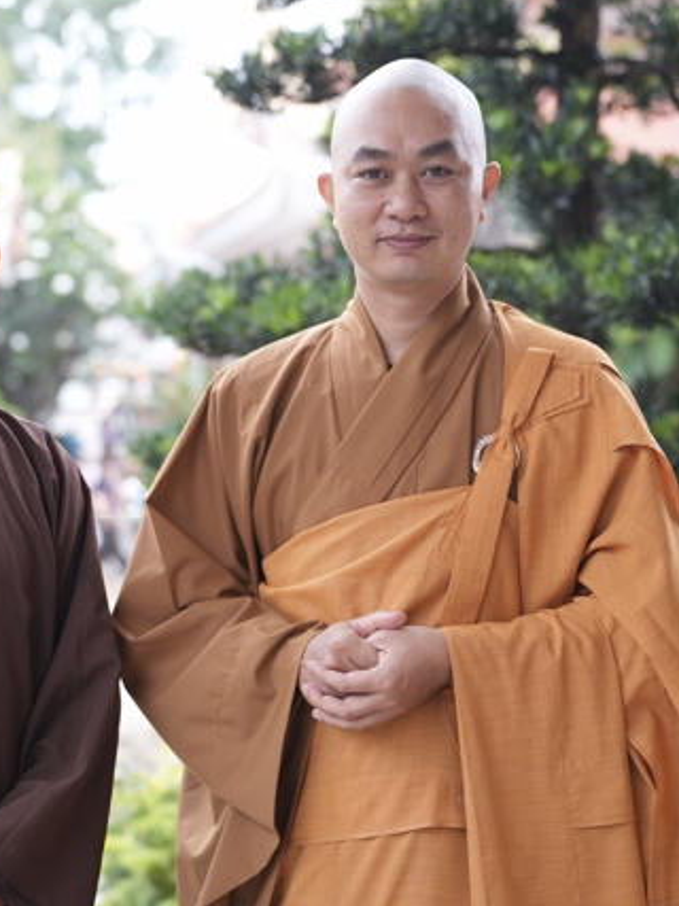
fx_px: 2146
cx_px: 182
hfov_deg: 17.9
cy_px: 451
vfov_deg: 23.8
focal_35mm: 82
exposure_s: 1/200
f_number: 2.8
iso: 125
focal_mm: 56
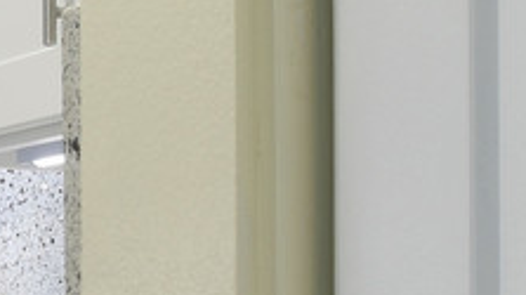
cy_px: 513
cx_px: -635
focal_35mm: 128
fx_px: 1784
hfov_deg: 13.5
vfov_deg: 9.1
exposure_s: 1/3.33
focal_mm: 17
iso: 100
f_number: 8
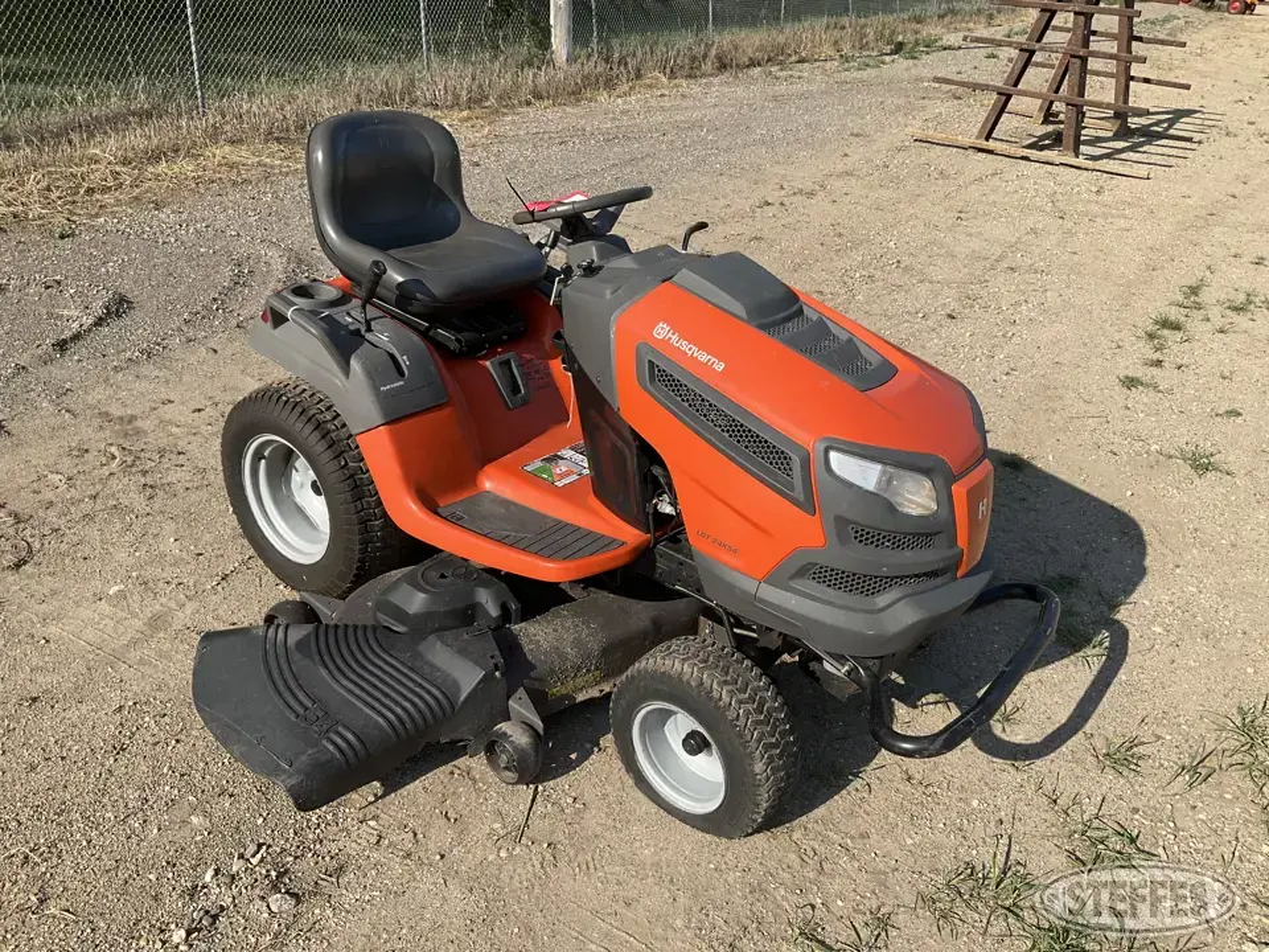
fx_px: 1063
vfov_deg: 48.2
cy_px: 476
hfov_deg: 61.7
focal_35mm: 29
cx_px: 634
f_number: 1.8
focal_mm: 3
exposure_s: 1/1490
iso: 25
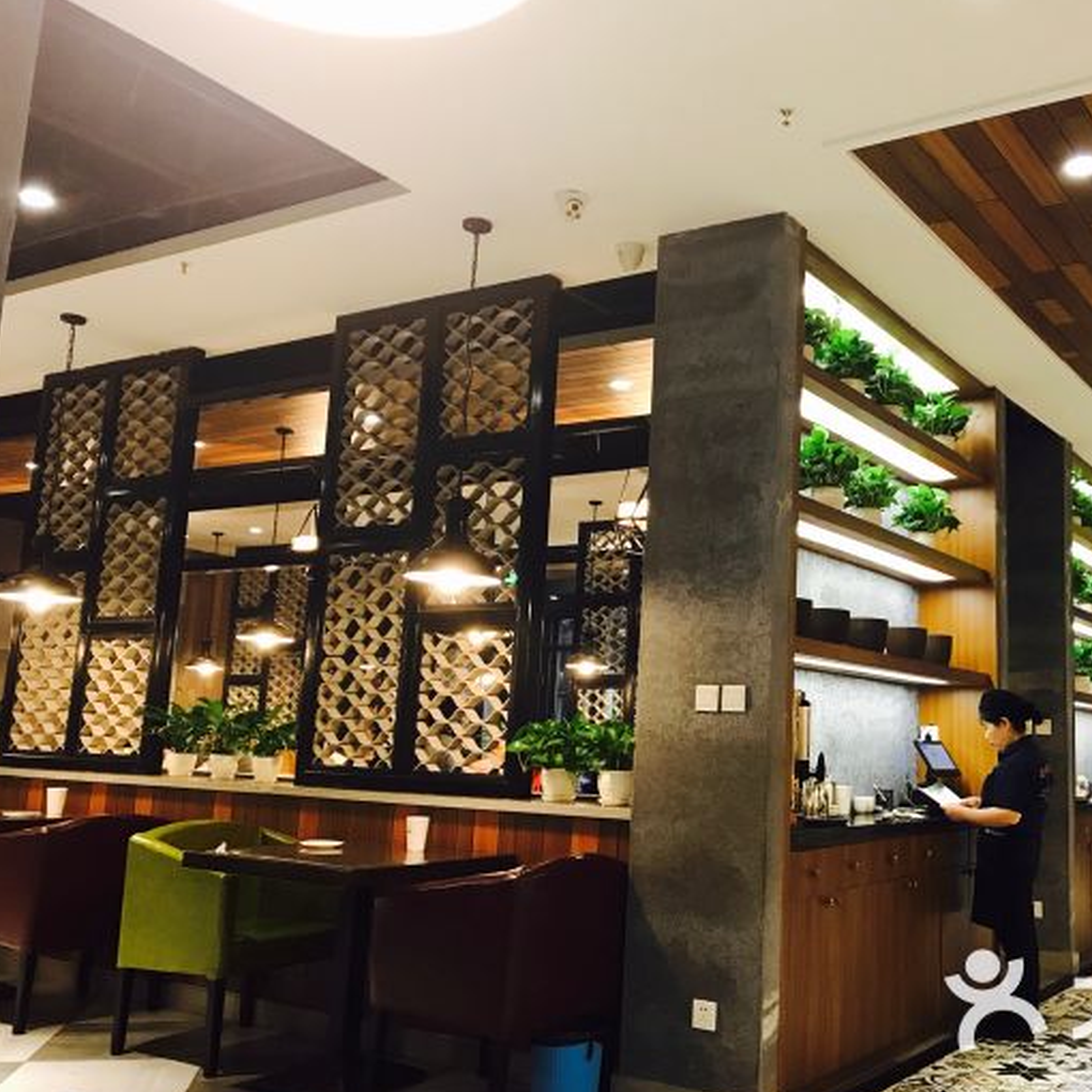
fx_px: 1213
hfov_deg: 47.6
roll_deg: -2.6
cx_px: 732
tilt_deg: +9.4
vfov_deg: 48.5
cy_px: 549
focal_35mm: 34
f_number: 1.8
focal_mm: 3.99
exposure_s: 1/17
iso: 64
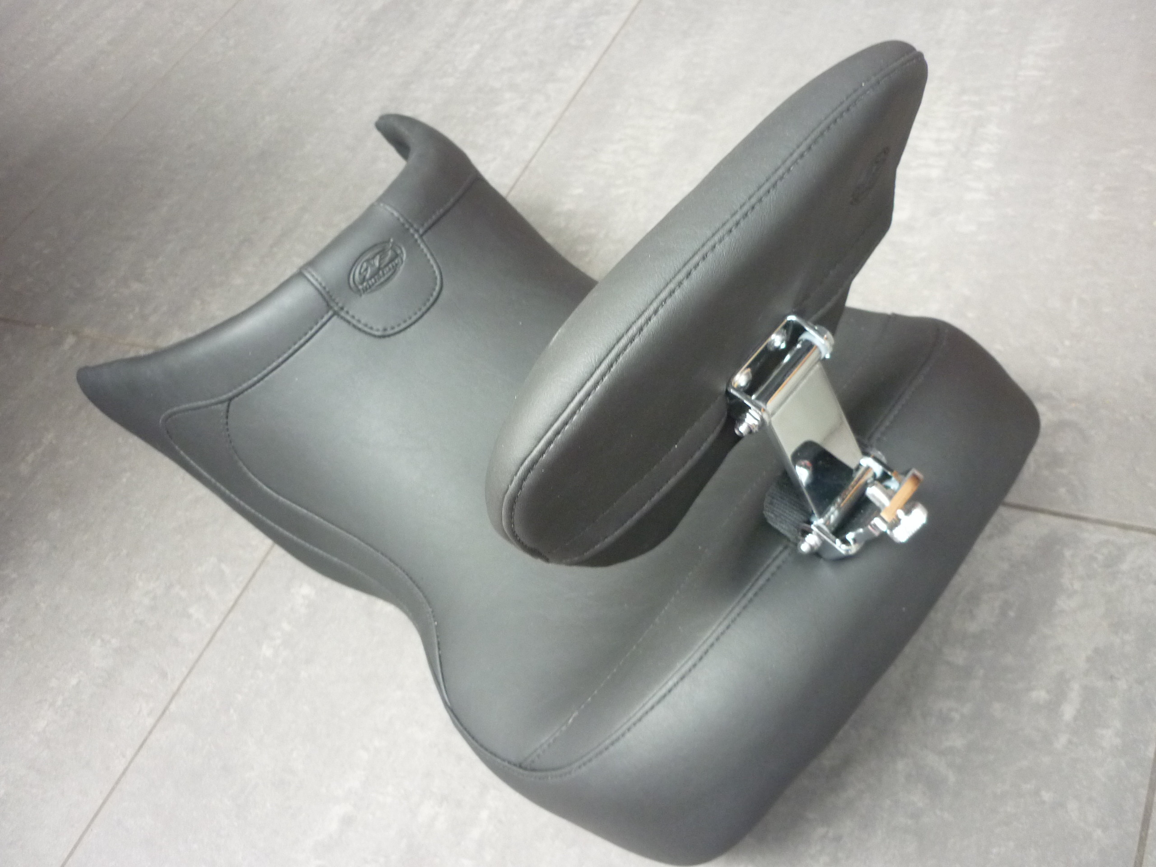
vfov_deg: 42.9
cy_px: 434
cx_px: 578
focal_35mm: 33
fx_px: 1102
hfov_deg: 55.4
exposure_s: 1/30
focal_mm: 5.5
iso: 250
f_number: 2.8
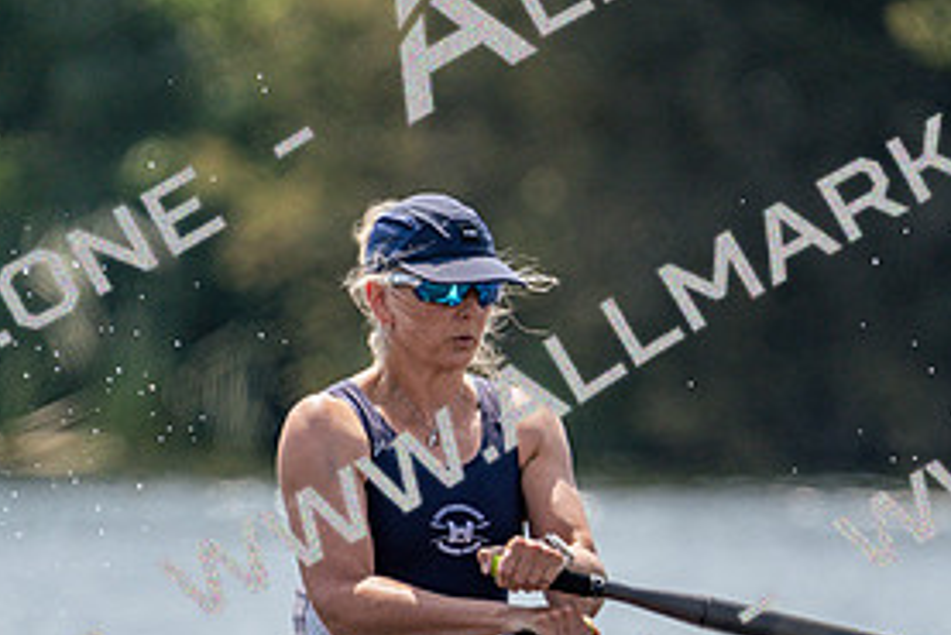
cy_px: 626
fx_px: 33248
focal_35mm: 1258
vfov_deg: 1.1
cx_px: 584
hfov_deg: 1.6
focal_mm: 600
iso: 200
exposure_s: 1/1600
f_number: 6.3
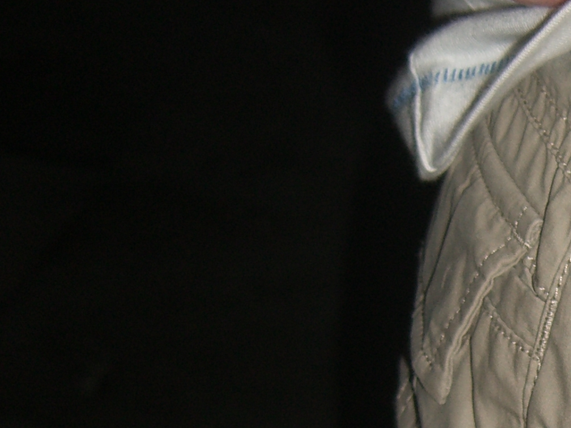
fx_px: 2029
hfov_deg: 15.5
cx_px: 648
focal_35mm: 123
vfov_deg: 12.0
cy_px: 389
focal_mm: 7.9
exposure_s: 1/60
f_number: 2.8
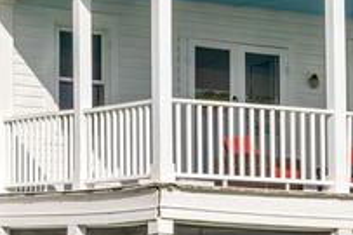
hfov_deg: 9.6
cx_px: 163
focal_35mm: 215
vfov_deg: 6.4
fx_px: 2102
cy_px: 104
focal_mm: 42.5
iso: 250
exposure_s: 1/160
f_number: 16
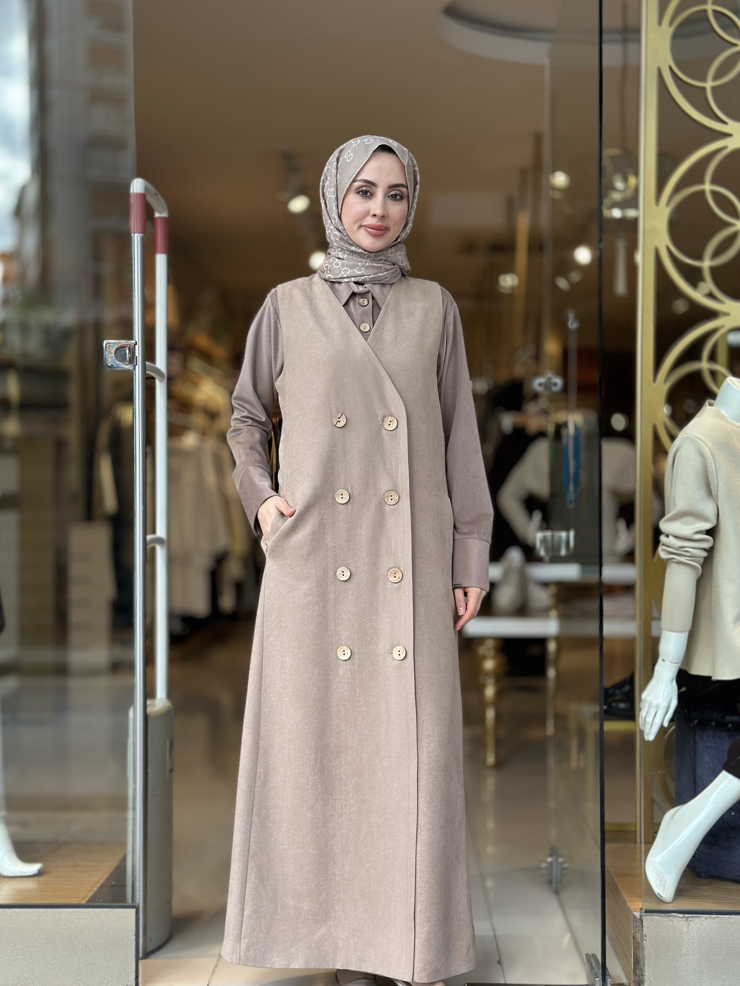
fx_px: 1511
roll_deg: -1.3
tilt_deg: -0.3
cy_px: 517
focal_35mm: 53
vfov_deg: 36.2
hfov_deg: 27.5
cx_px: 339
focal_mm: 6.86
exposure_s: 1/319
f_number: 1.78
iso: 80
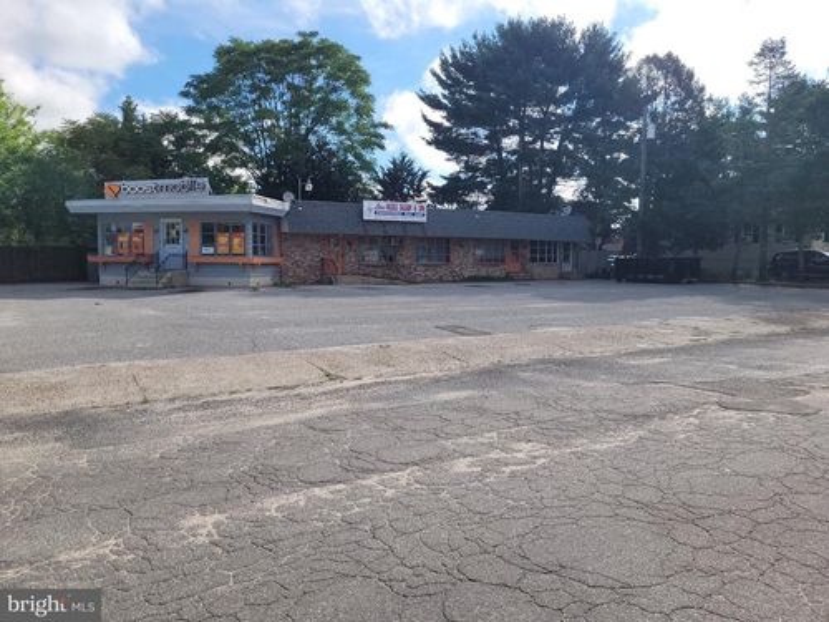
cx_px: 414
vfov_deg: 53.1
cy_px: 311
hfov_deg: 67.3
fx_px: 623
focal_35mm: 26
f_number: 1.8
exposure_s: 1/2531
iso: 40
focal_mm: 5.4
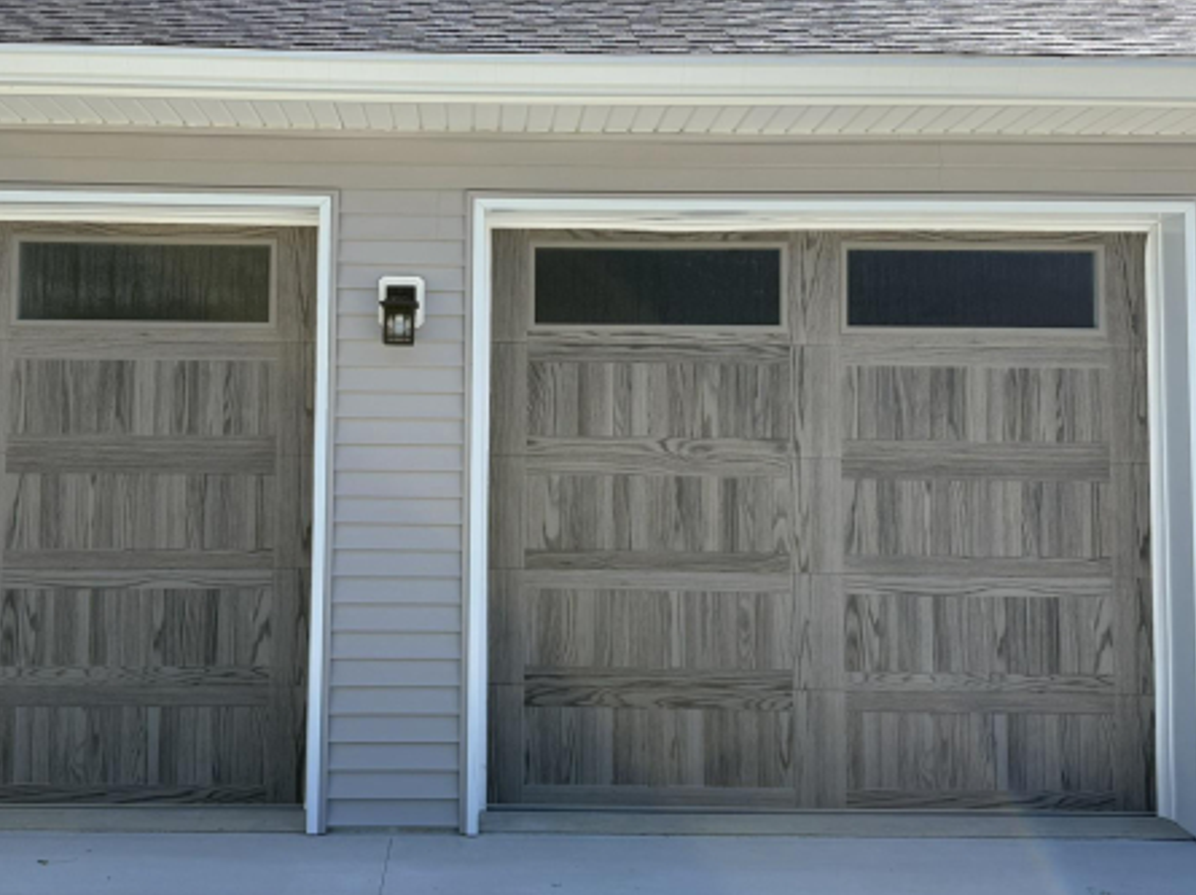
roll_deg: -0.7
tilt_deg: +4.6
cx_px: 472
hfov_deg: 51.0
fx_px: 1243
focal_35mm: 36
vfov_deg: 39.5
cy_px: 371
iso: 100
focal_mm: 6.76
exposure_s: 1/2299
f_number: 1.78
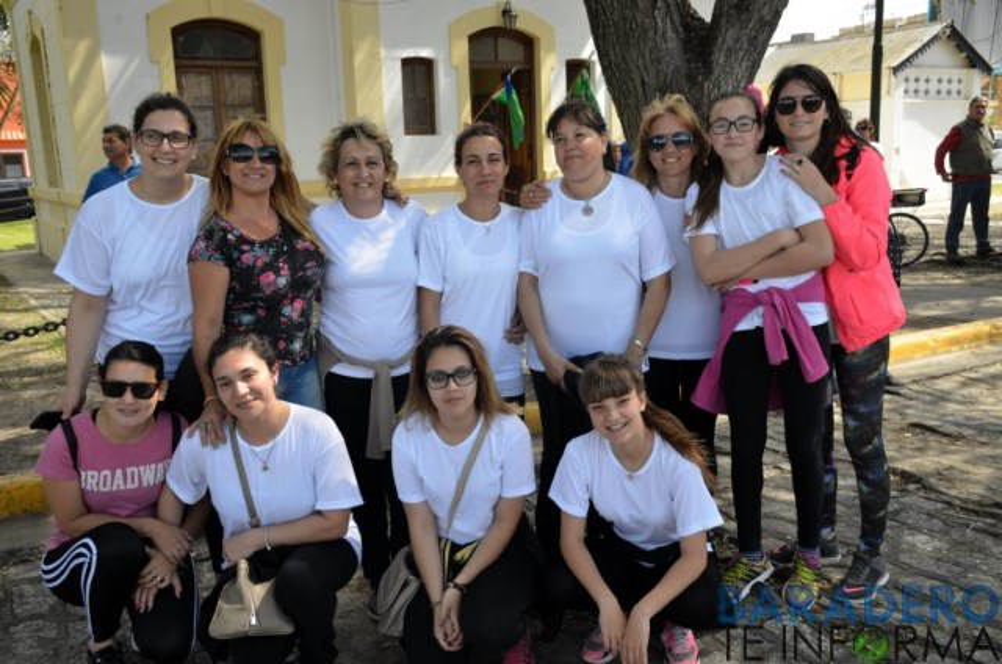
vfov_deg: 38.2
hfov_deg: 55.2
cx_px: 501
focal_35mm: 34
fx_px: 958
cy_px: 332
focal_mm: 23
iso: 100
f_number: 5.6
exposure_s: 1/125
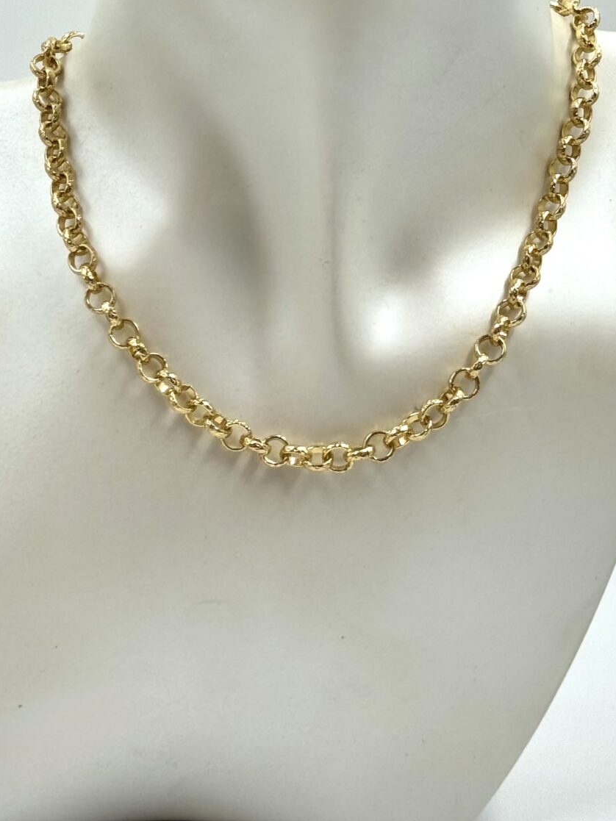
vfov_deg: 17.6
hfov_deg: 13.5
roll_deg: -0.1
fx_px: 2609
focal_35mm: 110
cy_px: 87
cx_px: 257
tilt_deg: -12.7
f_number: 1.78
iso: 64
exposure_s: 1/1076
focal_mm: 6.76
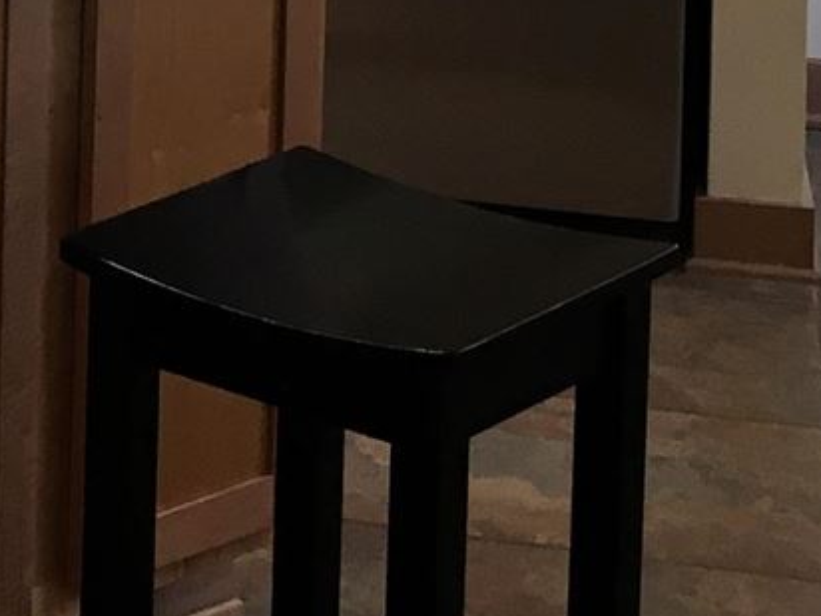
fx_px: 3415
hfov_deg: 13.3
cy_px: -742
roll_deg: -0.9
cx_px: -201
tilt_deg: -1.3
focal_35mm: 144
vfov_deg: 9.4
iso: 25
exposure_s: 1/30
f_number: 2.2
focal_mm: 4.15
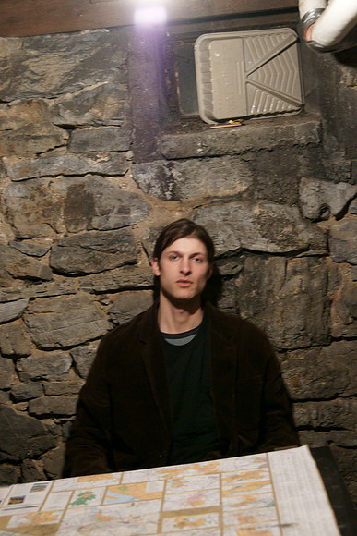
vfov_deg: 37.8
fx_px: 780
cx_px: 178
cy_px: 268
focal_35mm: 52
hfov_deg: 25.8
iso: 1600
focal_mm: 35
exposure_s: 1/25
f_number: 3.2
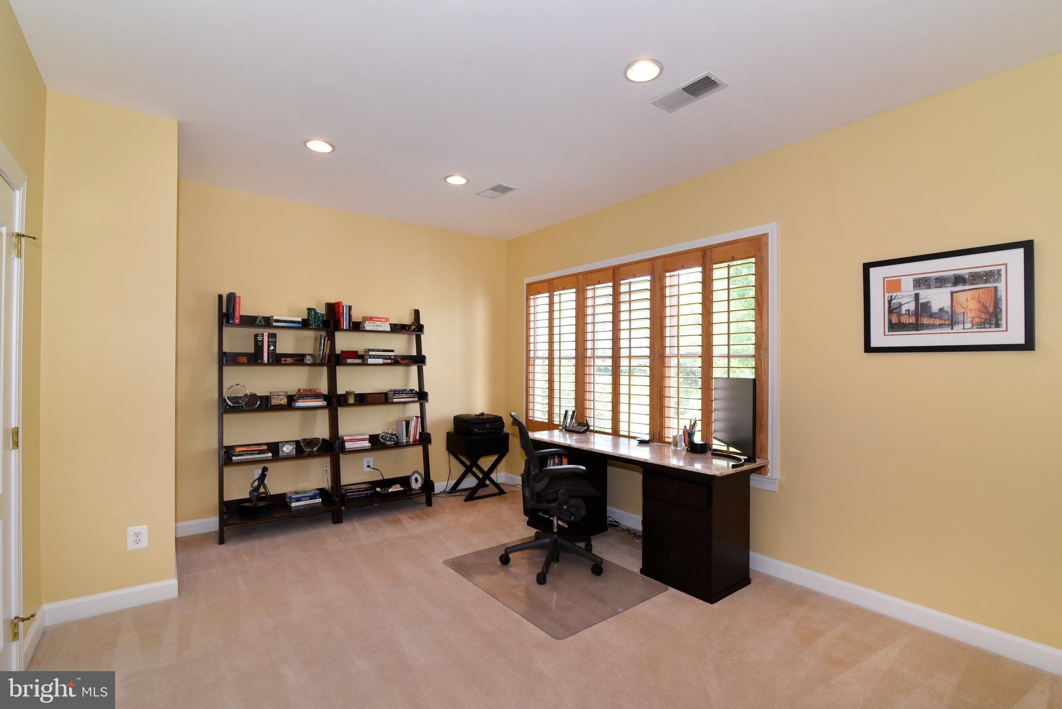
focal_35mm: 16
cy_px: 354
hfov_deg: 96.7
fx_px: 472
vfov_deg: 73.8
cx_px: 531
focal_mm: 16
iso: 1250
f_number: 8
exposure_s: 1/100
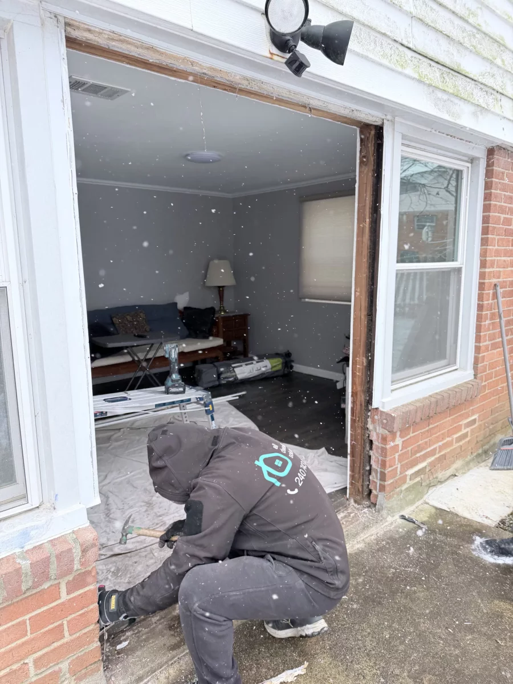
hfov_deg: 56.8
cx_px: 256
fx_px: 474
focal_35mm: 24
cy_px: 342
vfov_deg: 71.6
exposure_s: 1/185
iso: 125
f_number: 1.78
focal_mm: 6.76
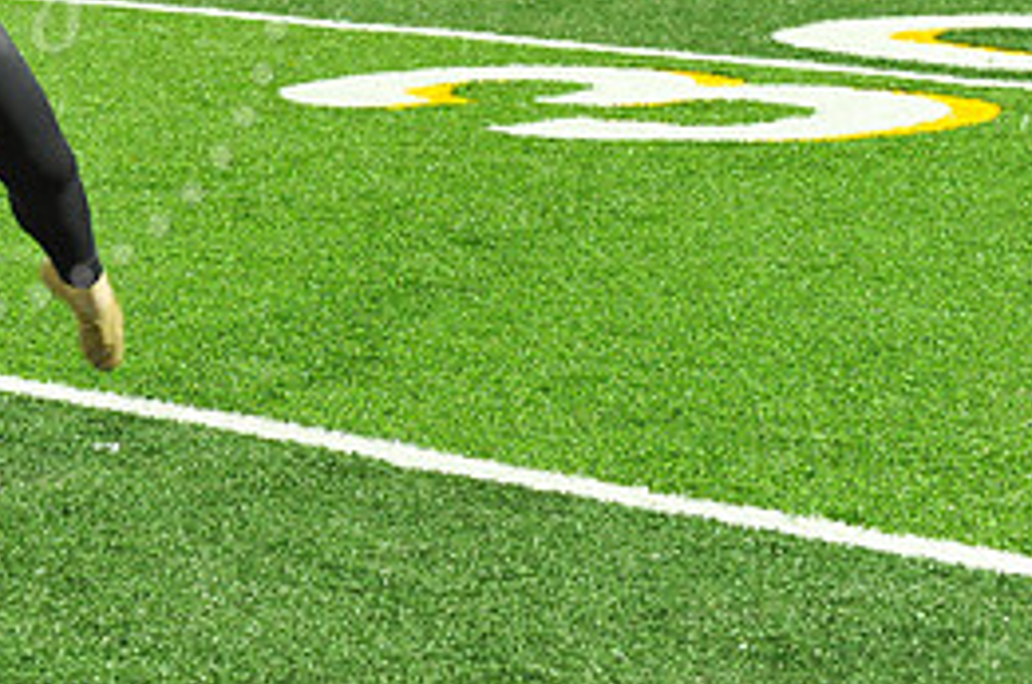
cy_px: -55
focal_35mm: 178
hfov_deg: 11.4
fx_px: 5093
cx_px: -83
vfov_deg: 7.6
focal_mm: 80
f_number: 5.6
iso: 5000
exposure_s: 1/250
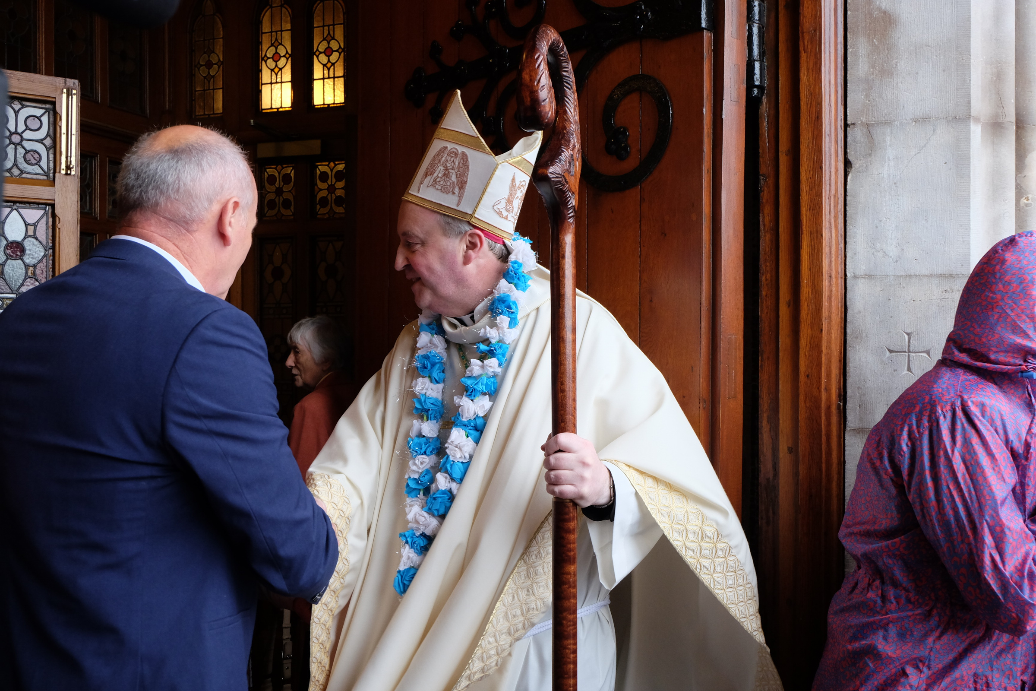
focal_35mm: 35
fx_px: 1007
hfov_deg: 54.4
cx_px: 518
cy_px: 346
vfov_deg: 37.9
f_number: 5
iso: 1000
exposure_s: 1/100
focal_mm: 23.2
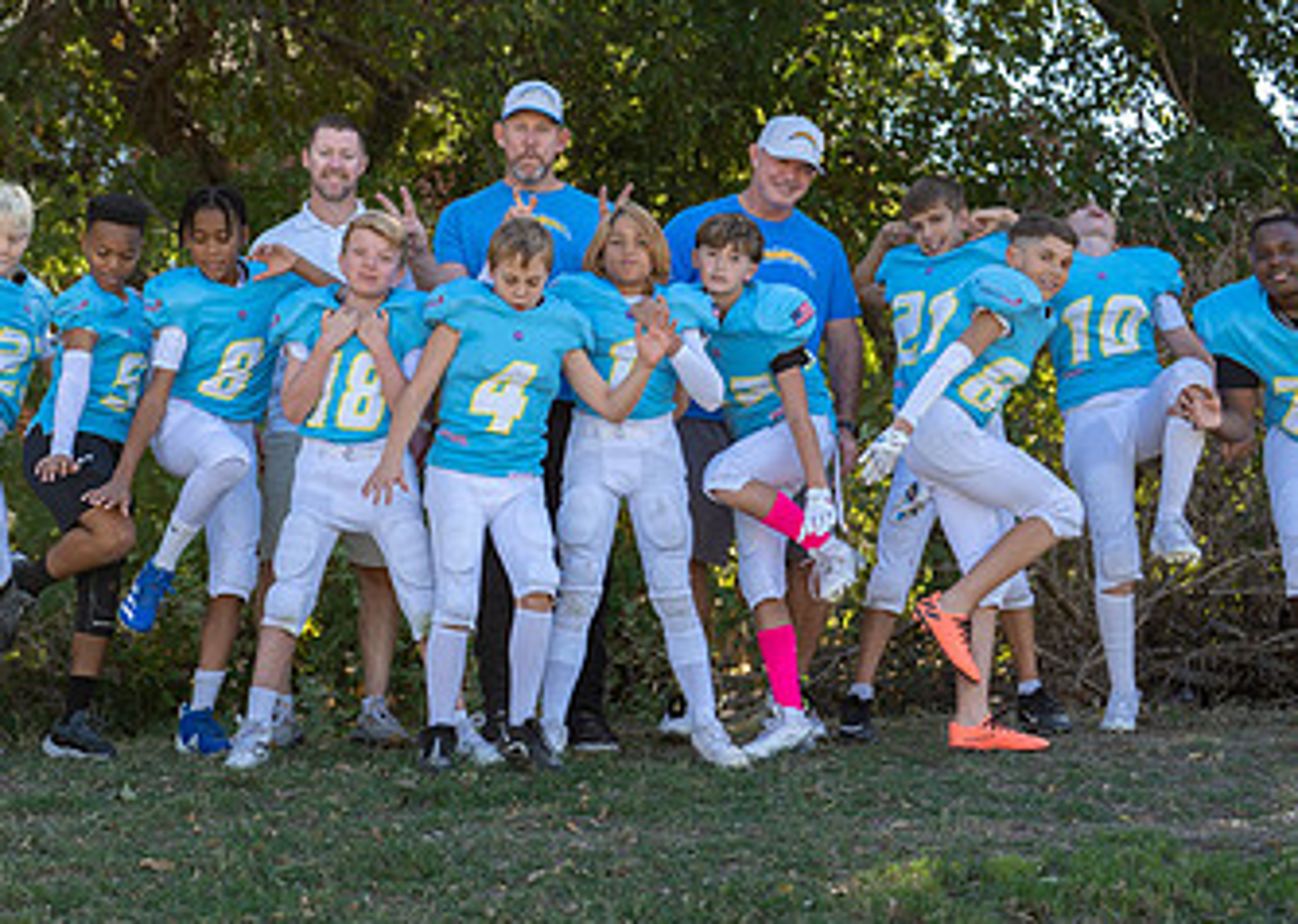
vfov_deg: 15.0
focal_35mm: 95
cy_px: 240
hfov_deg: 20.9
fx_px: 3499
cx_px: 342
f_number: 2.5
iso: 100
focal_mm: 50
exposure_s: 1/640
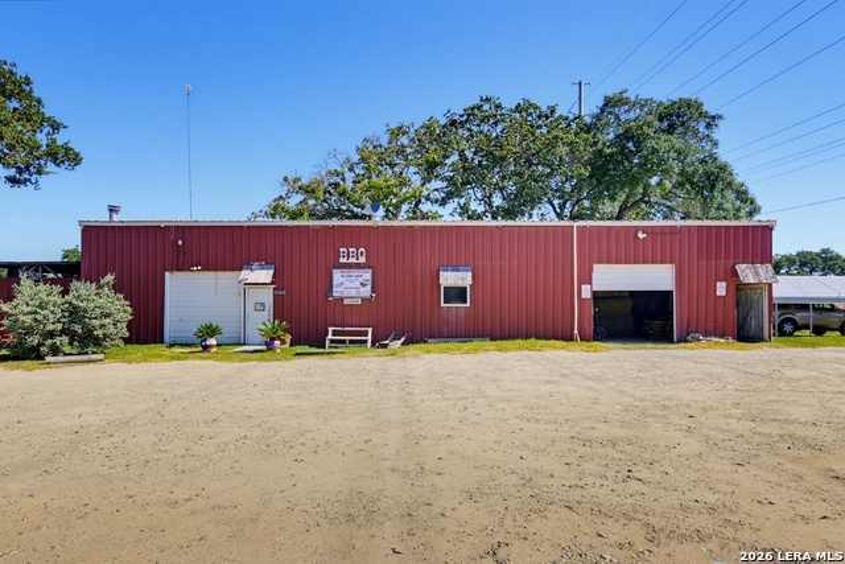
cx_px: 422
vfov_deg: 59.5
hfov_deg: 81.2
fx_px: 493
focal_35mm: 21
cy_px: 282
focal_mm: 14
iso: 100
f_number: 7.1
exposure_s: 1/800
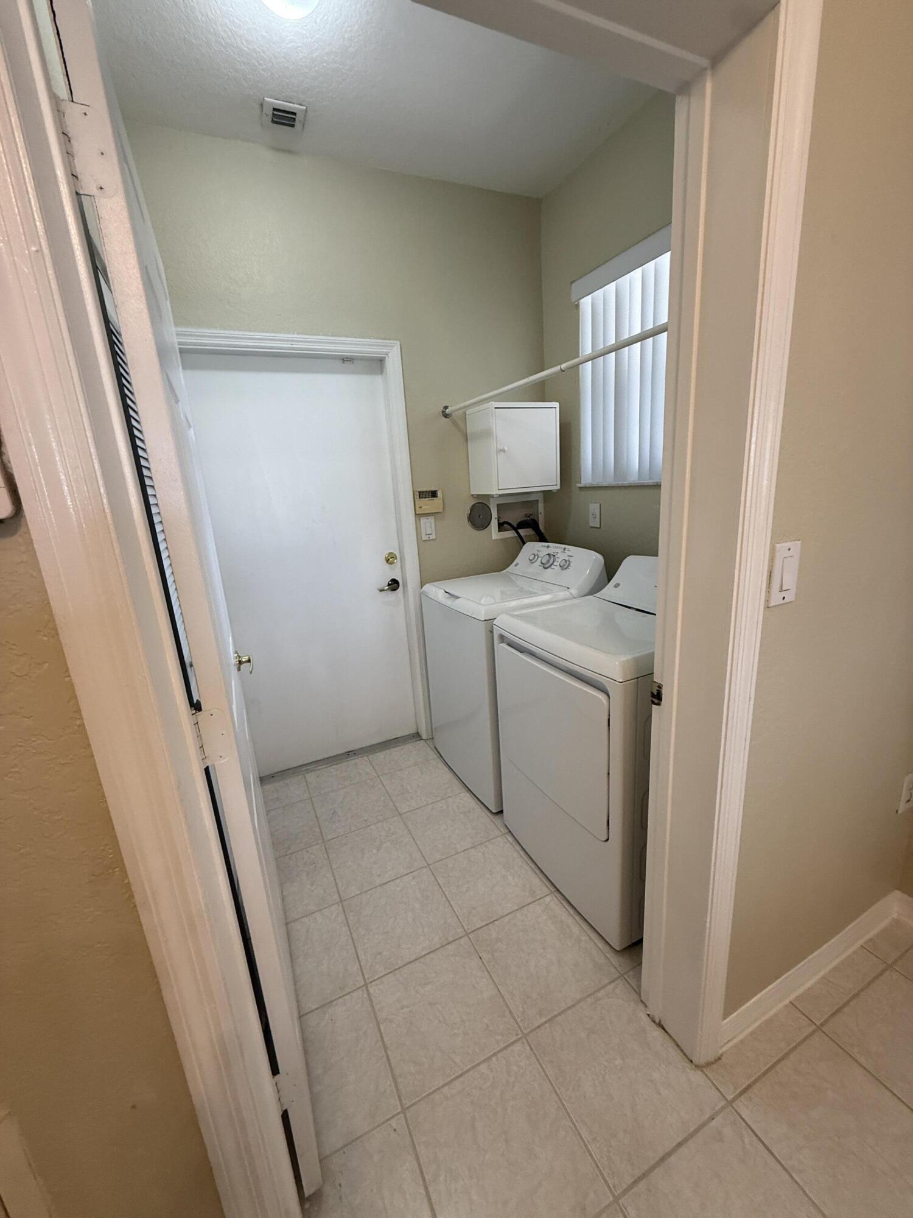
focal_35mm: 14
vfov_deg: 102.1
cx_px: 456
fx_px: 492
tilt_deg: -13.5
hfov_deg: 85.7
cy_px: 609
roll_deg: +3.7
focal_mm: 2.22
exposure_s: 1/120
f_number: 2.2
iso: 200
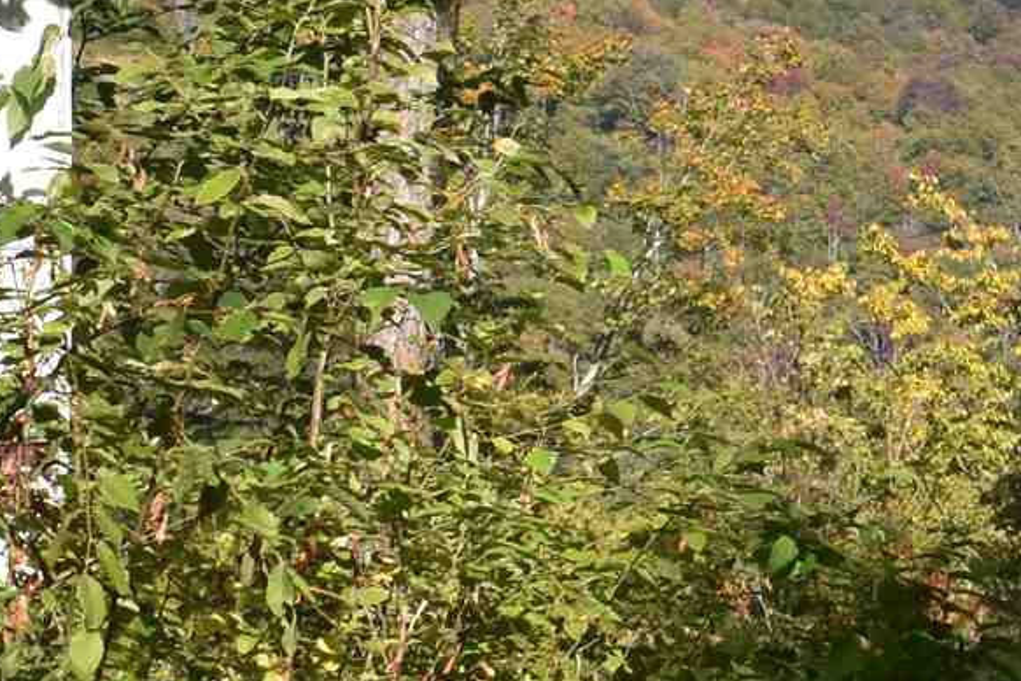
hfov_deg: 8.5
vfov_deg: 5.8
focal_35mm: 237
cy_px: 26
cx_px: 1389
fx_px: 6723
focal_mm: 30
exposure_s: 1/500
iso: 720
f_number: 8
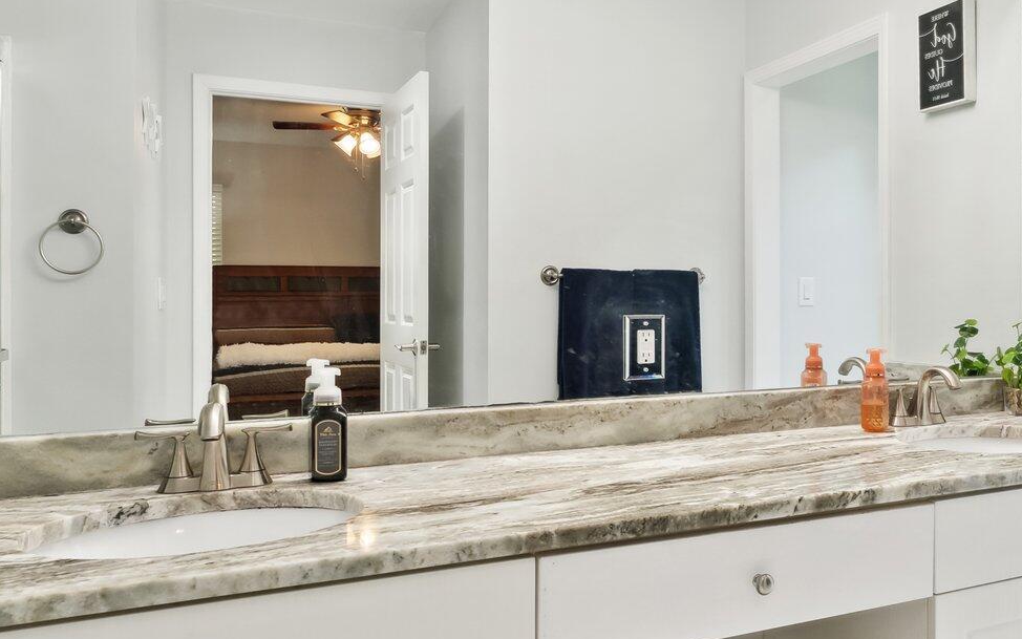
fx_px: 836
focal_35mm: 30
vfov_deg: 41.8
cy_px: 287
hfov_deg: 60.9
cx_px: 704
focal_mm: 14
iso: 640
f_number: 8
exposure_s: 1/30
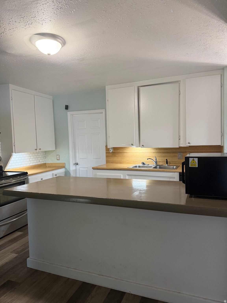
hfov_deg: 56.8
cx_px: 114
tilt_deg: -2.9
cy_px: 152
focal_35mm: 24
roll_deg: +1.8
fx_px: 210
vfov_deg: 71.6
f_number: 1.78
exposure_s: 1/60
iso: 320
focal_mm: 6.76
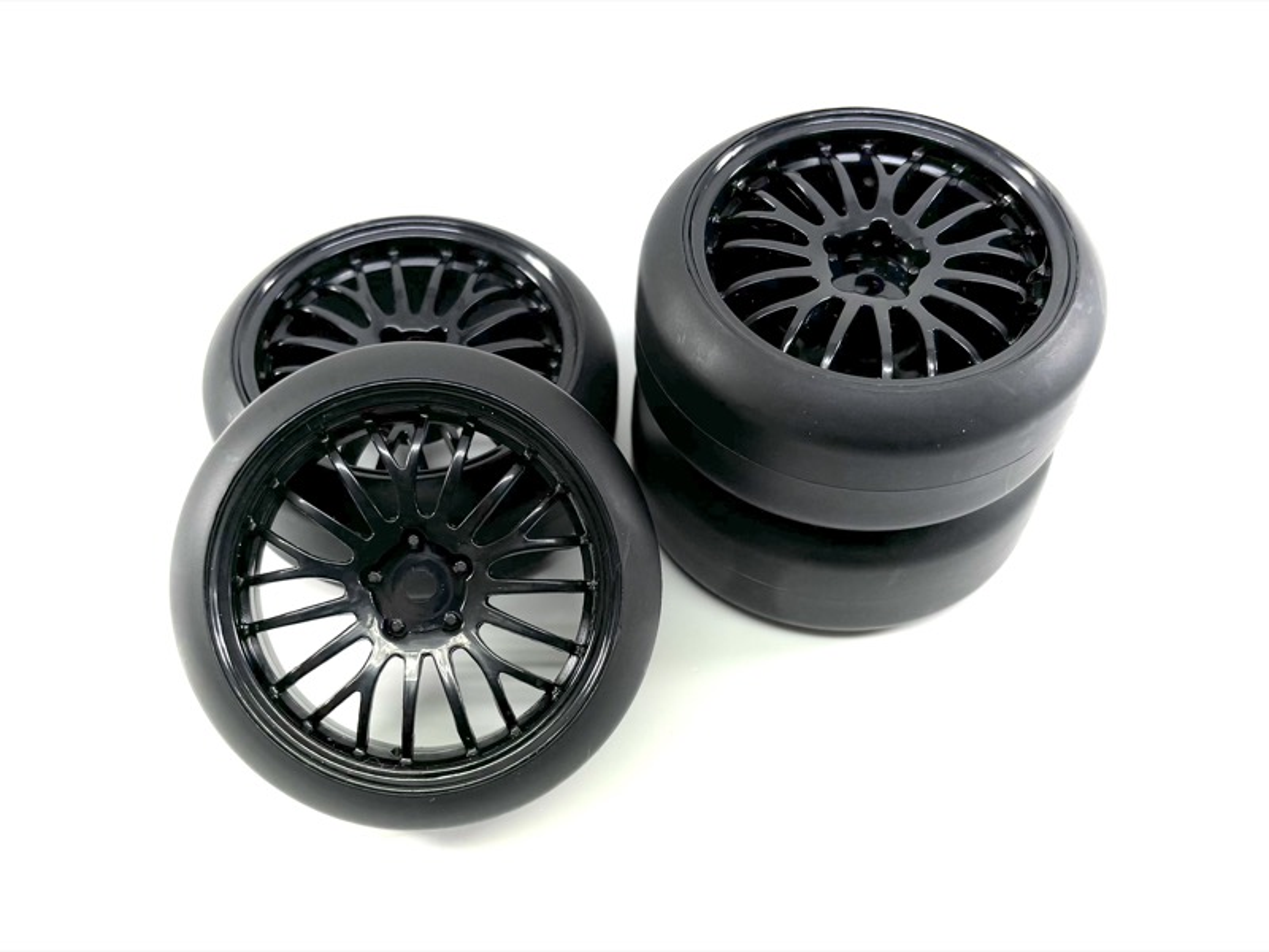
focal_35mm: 26
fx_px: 953
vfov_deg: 53.1
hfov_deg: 67.3
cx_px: 634
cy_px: 476
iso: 40
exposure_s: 1/196
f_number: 1.6
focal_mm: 5.96
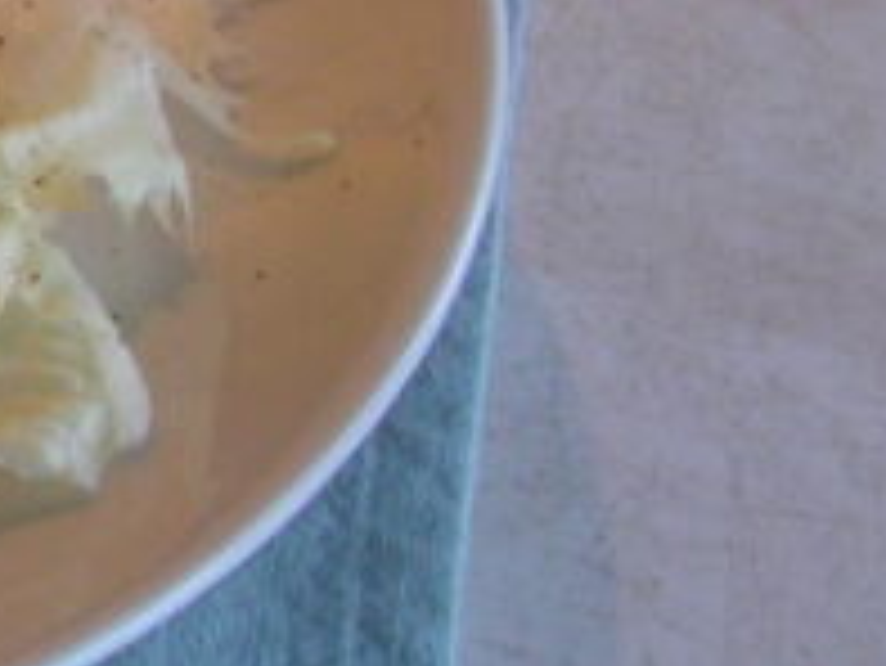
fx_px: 3688
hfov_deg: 12.4
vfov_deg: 10.1
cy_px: -184
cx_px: -751
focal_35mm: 144
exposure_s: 1/63.8
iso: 100
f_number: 2.7
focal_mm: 5.6
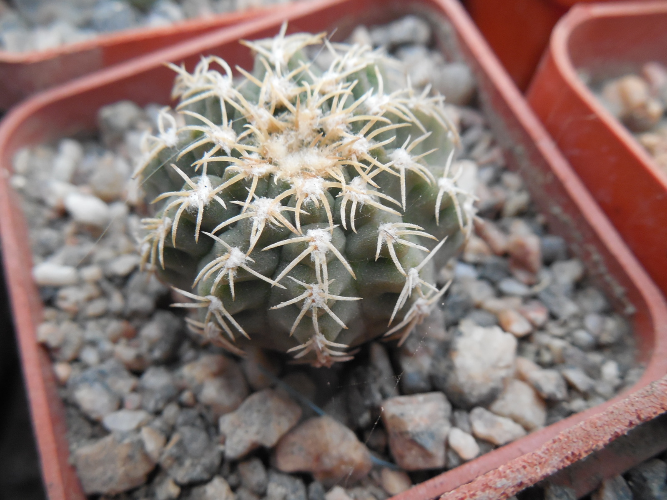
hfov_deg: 58.4
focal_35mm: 31
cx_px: 334
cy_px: 250
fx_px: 597
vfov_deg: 45.4
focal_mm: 5.6
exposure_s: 1/30
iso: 280
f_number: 3.6
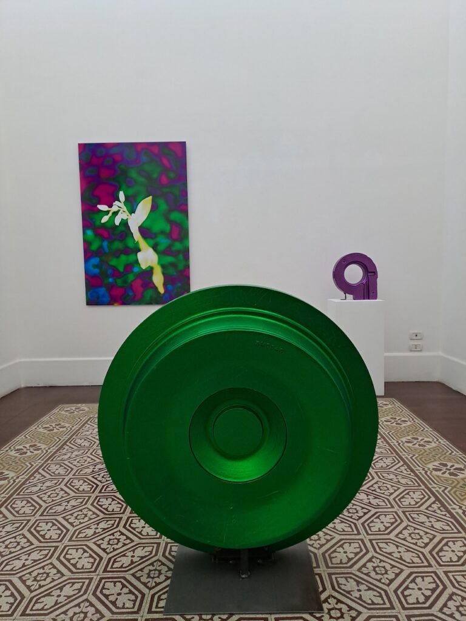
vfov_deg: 69.4
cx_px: 233
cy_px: 310
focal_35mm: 25
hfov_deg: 54.9
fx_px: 449
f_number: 1.8
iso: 250
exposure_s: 1/33
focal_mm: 4.65
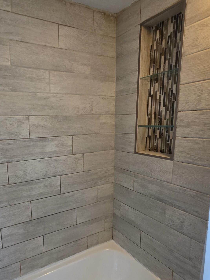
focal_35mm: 21
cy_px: 156
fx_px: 170
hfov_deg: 61.8
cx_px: 69
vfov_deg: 78.7
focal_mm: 2.2
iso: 200
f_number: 1.9
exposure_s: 1/60
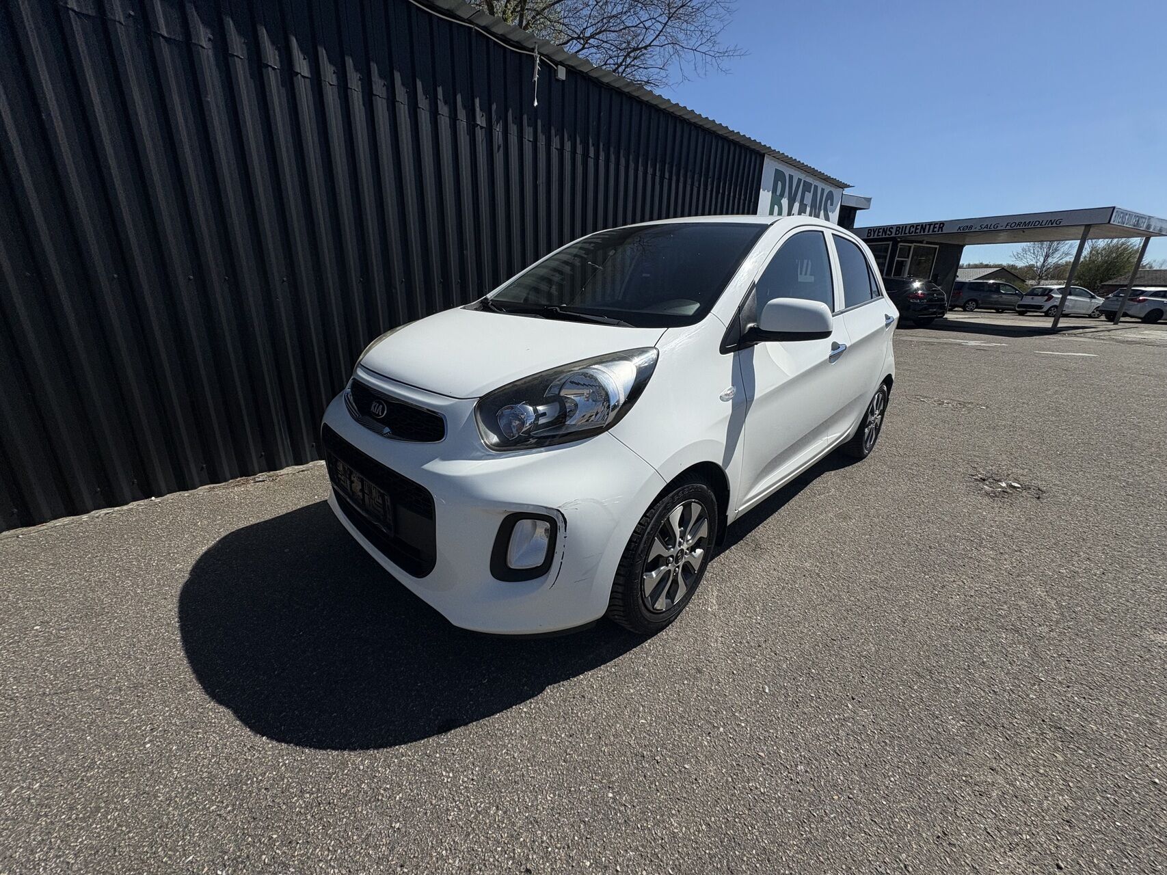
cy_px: 438
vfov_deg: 85.7
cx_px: 584
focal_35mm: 14
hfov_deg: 102.1
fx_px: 472
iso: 40
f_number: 2.2
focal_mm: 2.22
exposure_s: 1/5650
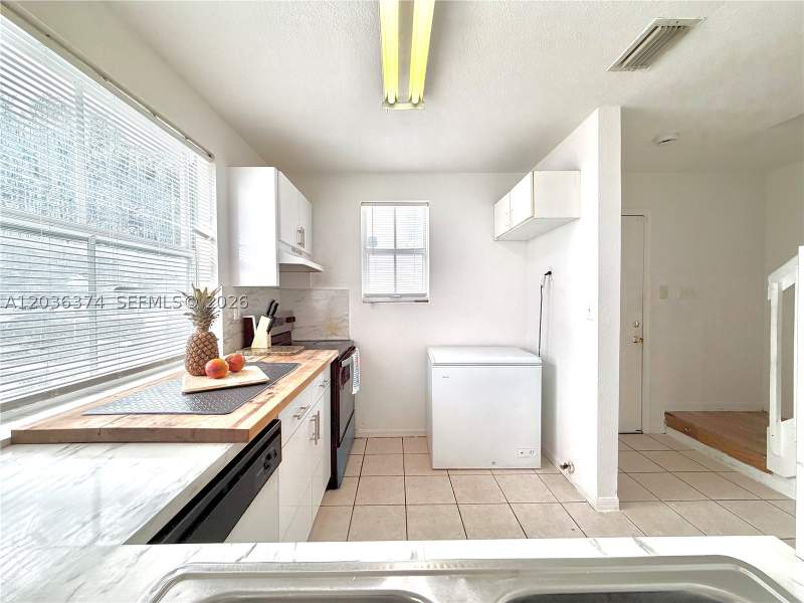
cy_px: 302
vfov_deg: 85.7
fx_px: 325
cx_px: 402
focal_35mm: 14
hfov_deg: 102.1
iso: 40
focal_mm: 2.22
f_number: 2.2
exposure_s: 1/120
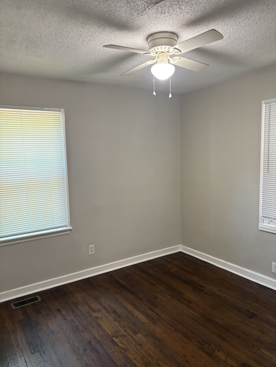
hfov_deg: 53.1
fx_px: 276
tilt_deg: -4.9
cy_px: 184
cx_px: 138
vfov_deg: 67.3
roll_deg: +1.7
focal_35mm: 26
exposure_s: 1/60
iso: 200
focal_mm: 5.96
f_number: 1.6
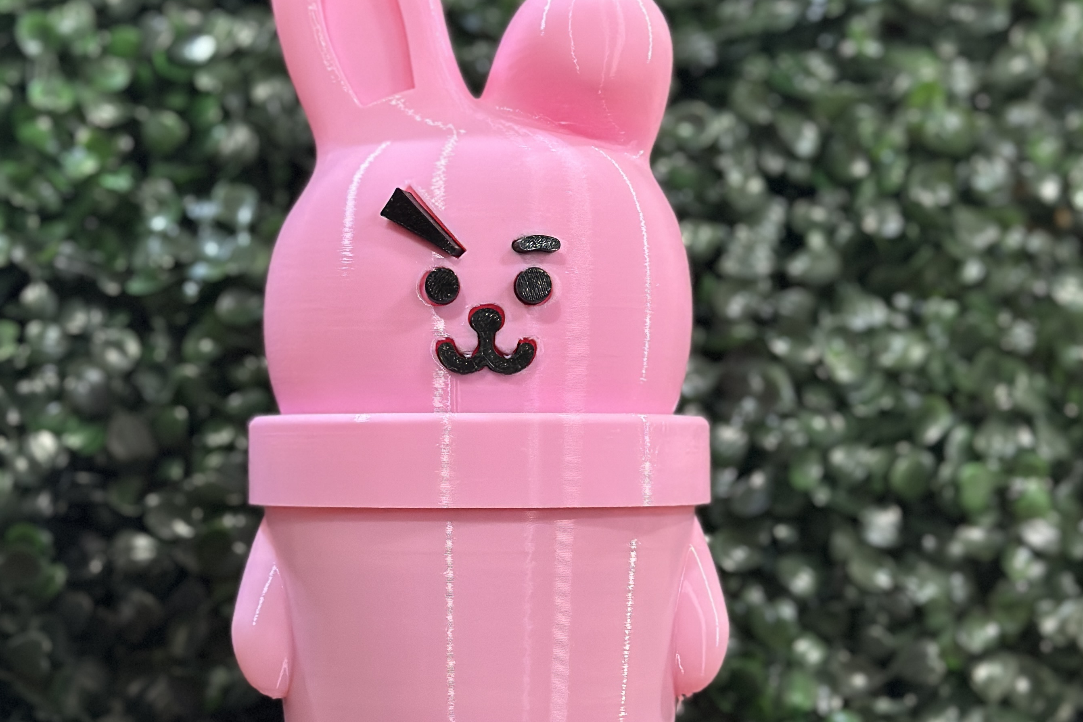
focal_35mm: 75
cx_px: 517
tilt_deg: +5.2
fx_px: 2256
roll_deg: -0.6
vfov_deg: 18.2
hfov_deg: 27.0
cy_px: 296
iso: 320
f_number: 1.78
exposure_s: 1/50
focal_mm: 6.86
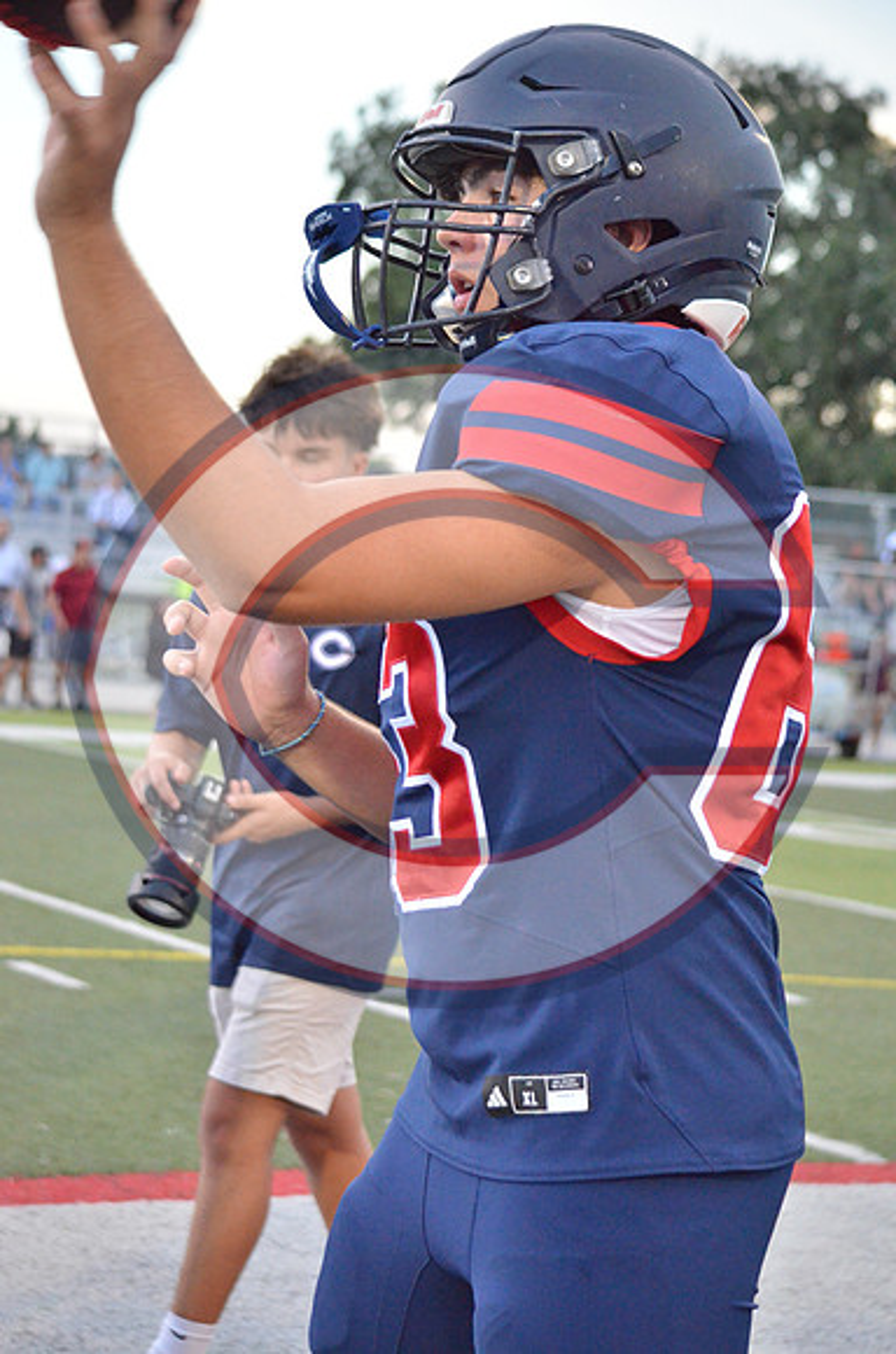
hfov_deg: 16.5
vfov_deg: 24.7
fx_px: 3095
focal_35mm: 82
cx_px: 448
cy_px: 677
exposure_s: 1/500
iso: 4000
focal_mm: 55
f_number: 4.5
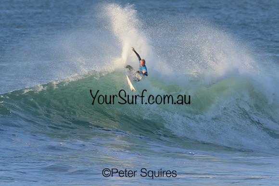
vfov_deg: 1.4
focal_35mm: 1000
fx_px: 7751
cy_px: 93
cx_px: 140
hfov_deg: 2.1
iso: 2800
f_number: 11
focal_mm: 1000
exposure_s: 1/1600
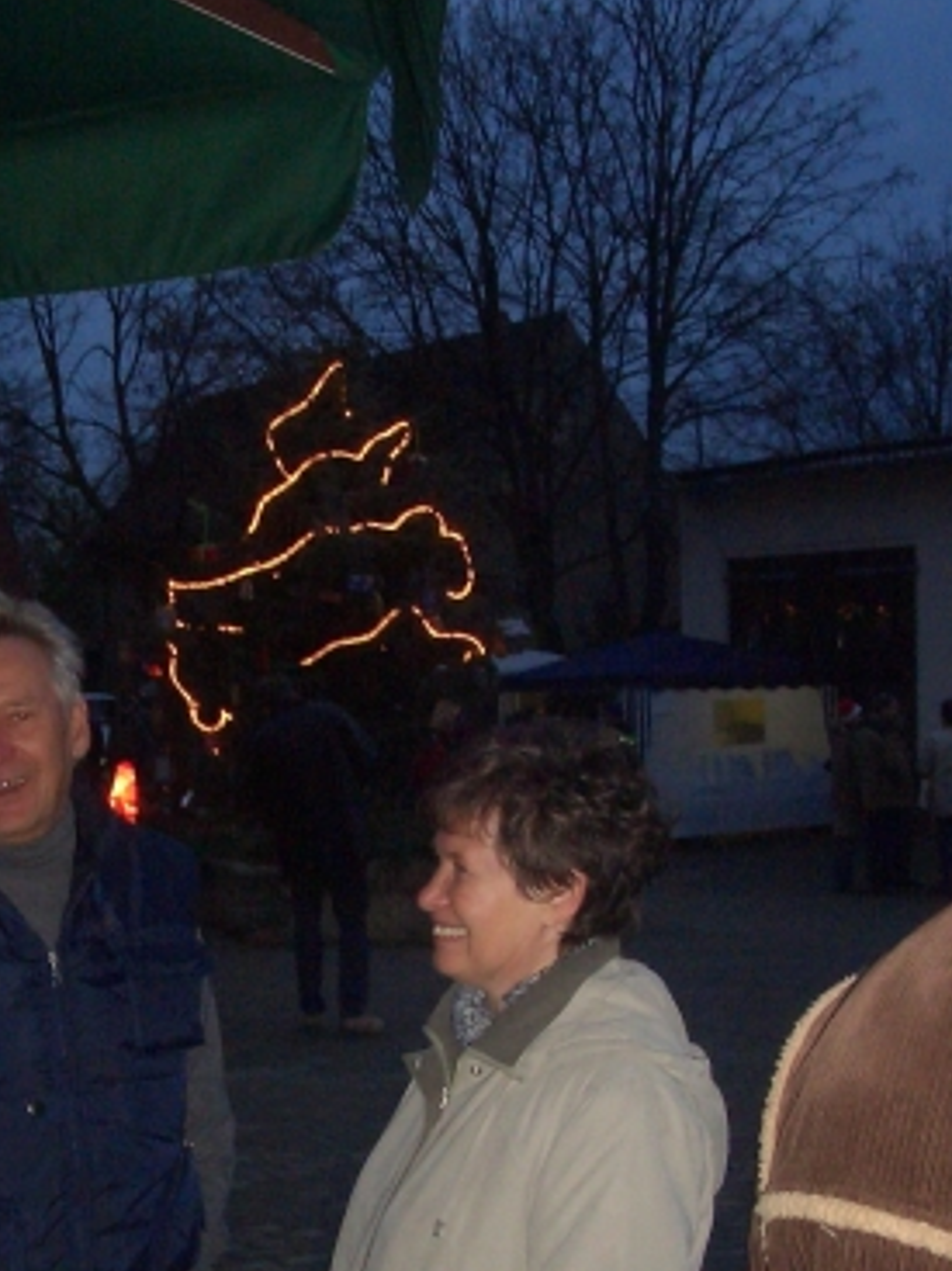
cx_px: 242
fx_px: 2238
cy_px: 803
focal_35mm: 61
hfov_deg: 23.8
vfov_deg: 31.5
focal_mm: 5.8
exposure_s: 1/40
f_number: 4.3
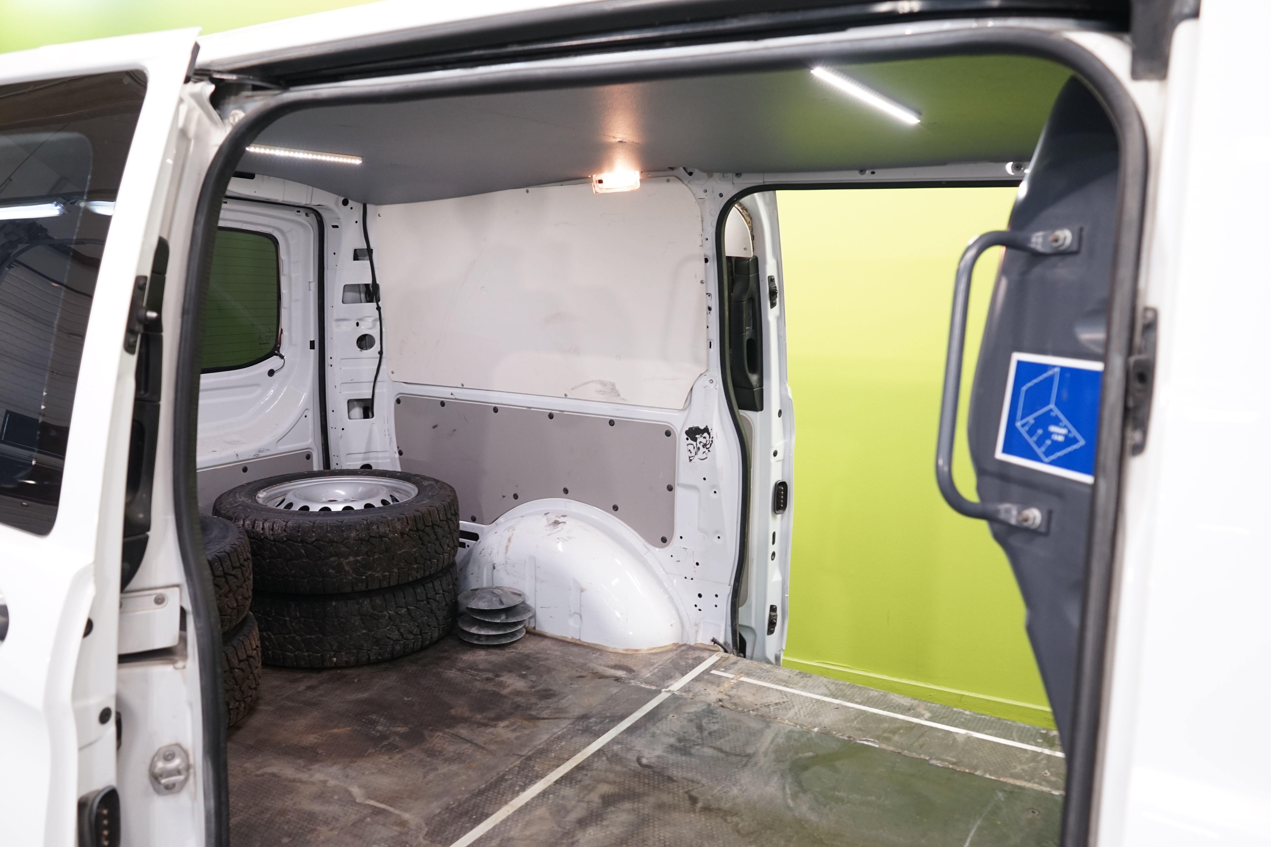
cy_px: 424
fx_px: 1024
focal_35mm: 29
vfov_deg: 45.0
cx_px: 636
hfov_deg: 63.7
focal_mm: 29
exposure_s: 1/30
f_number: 5
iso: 1000
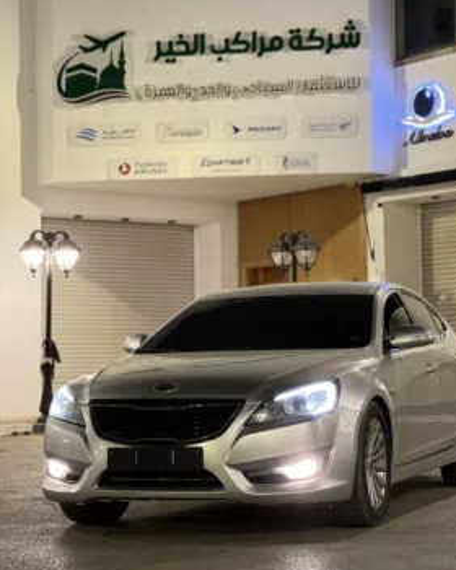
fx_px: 1451
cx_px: 243
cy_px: 256
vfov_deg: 22.2
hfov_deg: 17.9
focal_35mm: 86
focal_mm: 9
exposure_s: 1/40
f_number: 2.8
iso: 400
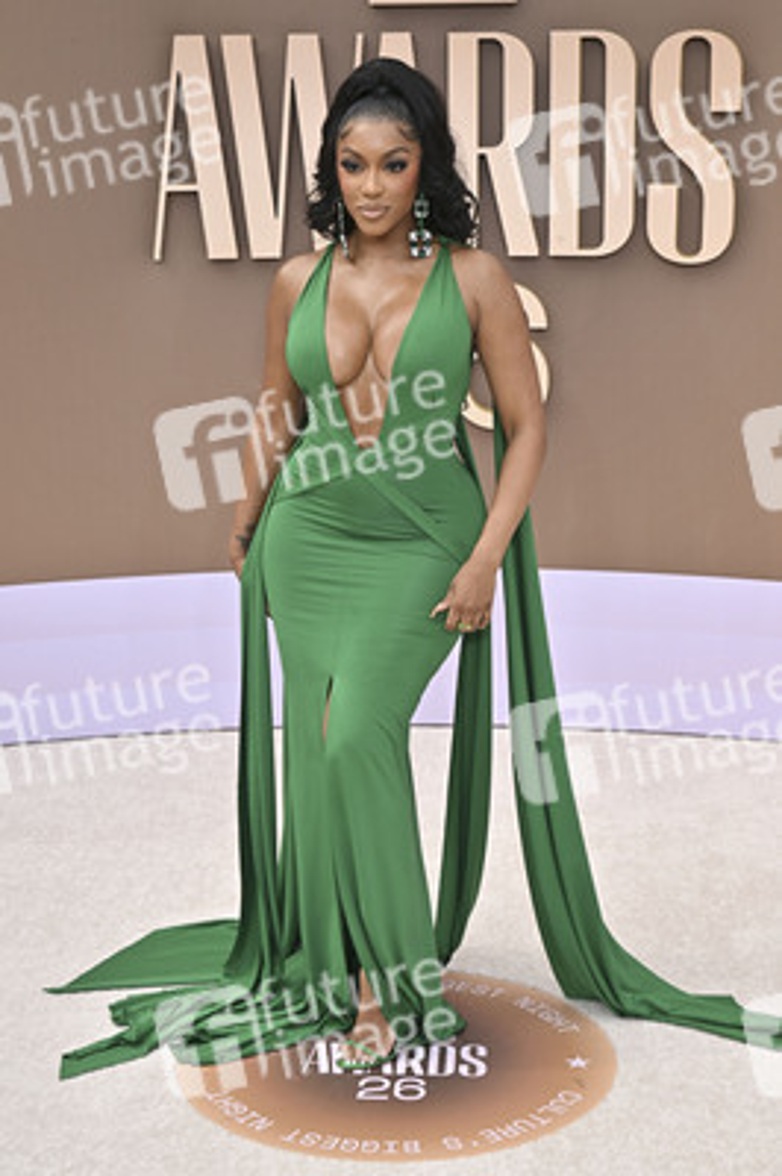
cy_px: 588
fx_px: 2154
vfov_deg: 30.5
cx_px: 391
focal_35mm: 66
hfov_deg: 20.6
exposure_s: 1/320
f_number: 11
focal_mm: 66
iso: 400
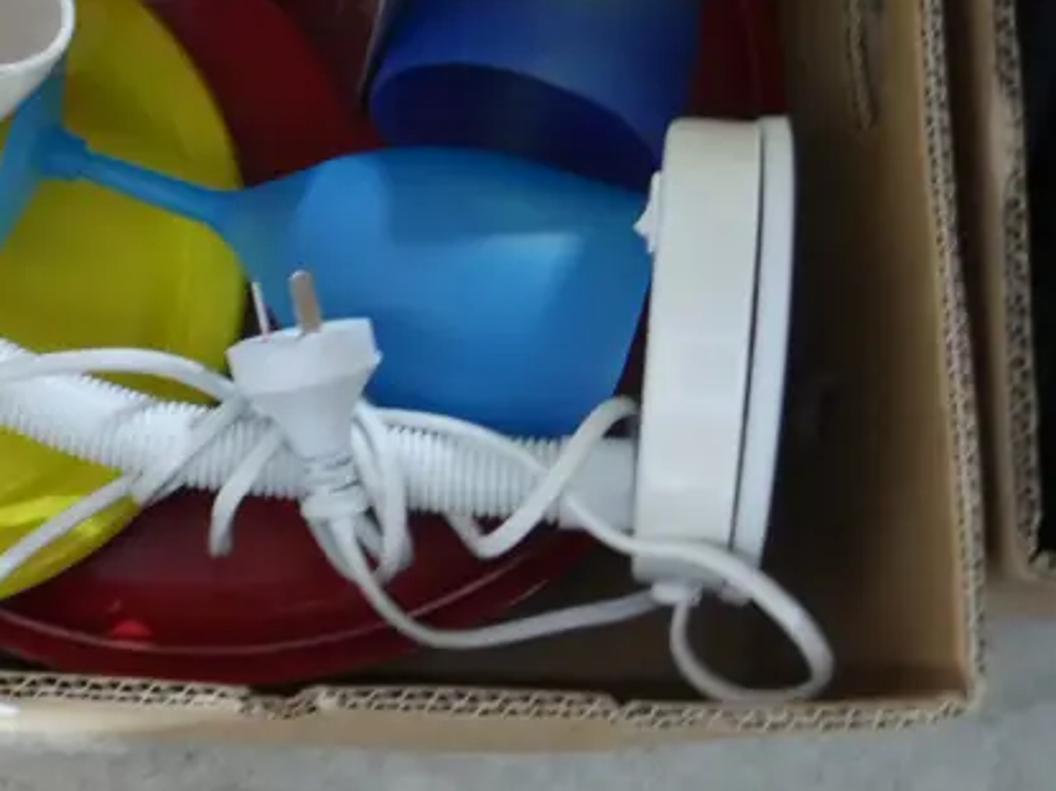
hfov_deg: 24.9
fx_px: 2257
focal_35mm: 74
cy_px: 79
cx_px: -41
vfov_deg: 19.5
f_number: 3.6
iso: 3200
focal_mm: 15
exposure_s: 1/25
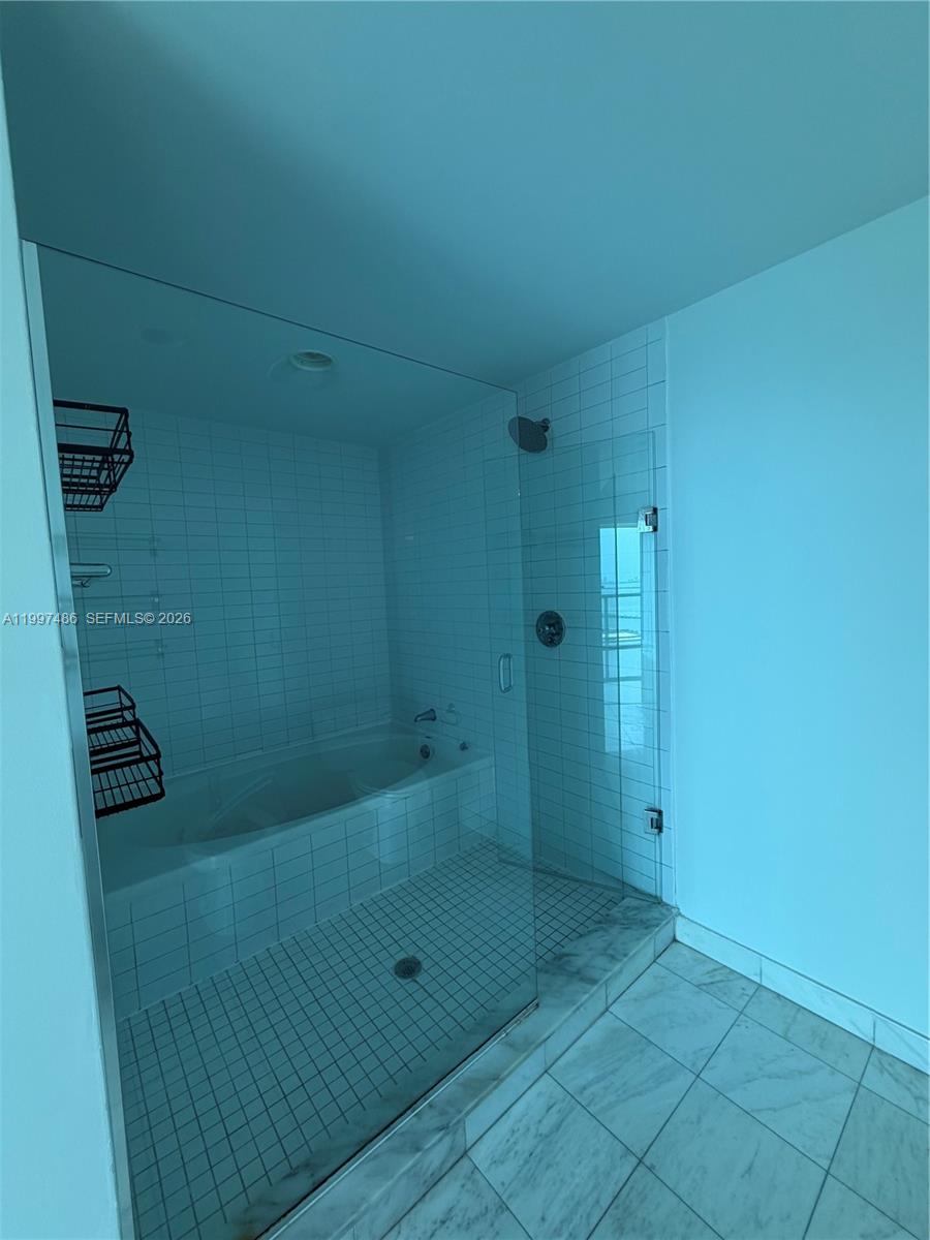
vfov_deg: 102.1
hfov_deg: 85.7
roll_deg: +2.5
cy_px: 620
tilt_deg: -3.7
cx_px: 465
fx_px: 502
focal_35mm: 14
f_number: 2.2
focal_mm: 2.22
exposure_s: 1/120
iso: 125
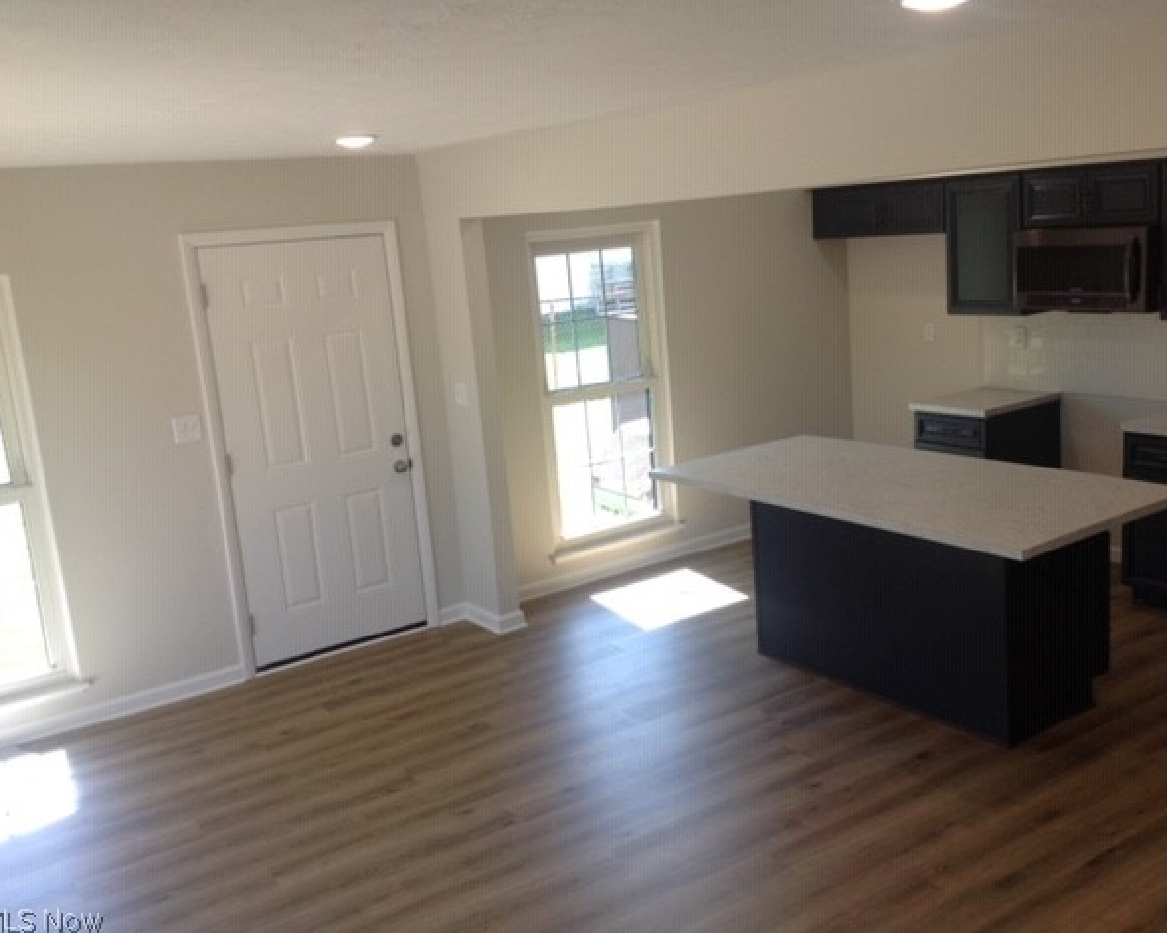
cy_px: 466
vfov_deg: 40.1
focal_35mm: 37
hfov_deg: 49.1
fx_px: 1278
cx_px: 605
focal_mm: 4.28
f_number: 2.4
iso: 80
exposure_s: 1/120
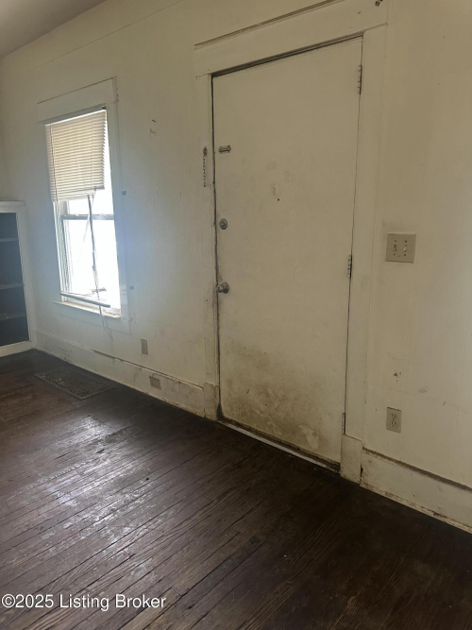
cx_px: 236
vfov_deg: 71.6
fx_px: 436
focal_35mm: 24
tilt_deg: -11.4
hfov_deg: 56.8
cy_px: 315
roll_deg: +0.7
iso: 500
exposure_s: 1/60
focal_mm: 6.86
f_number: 1.78
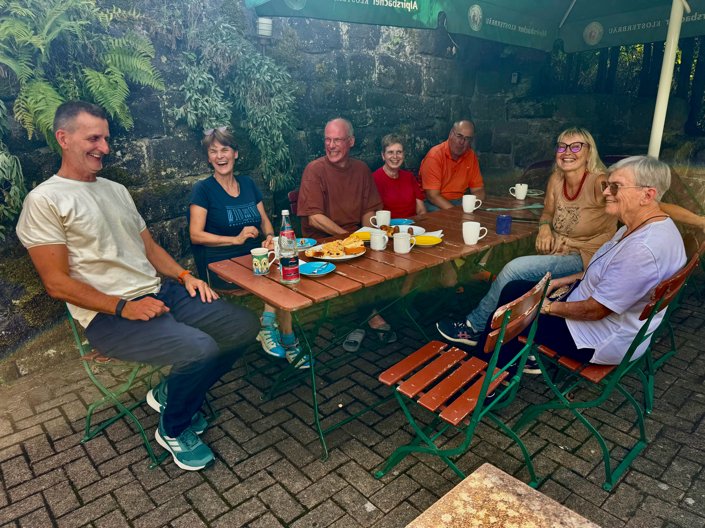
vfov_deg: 56.8
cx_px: 352
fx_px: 489
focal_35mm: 24
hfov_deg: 71.6
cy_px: 264
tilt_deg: -15.7
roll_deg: +1.2
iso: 80
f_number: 1.78
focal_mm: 6.76
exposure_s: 1/715
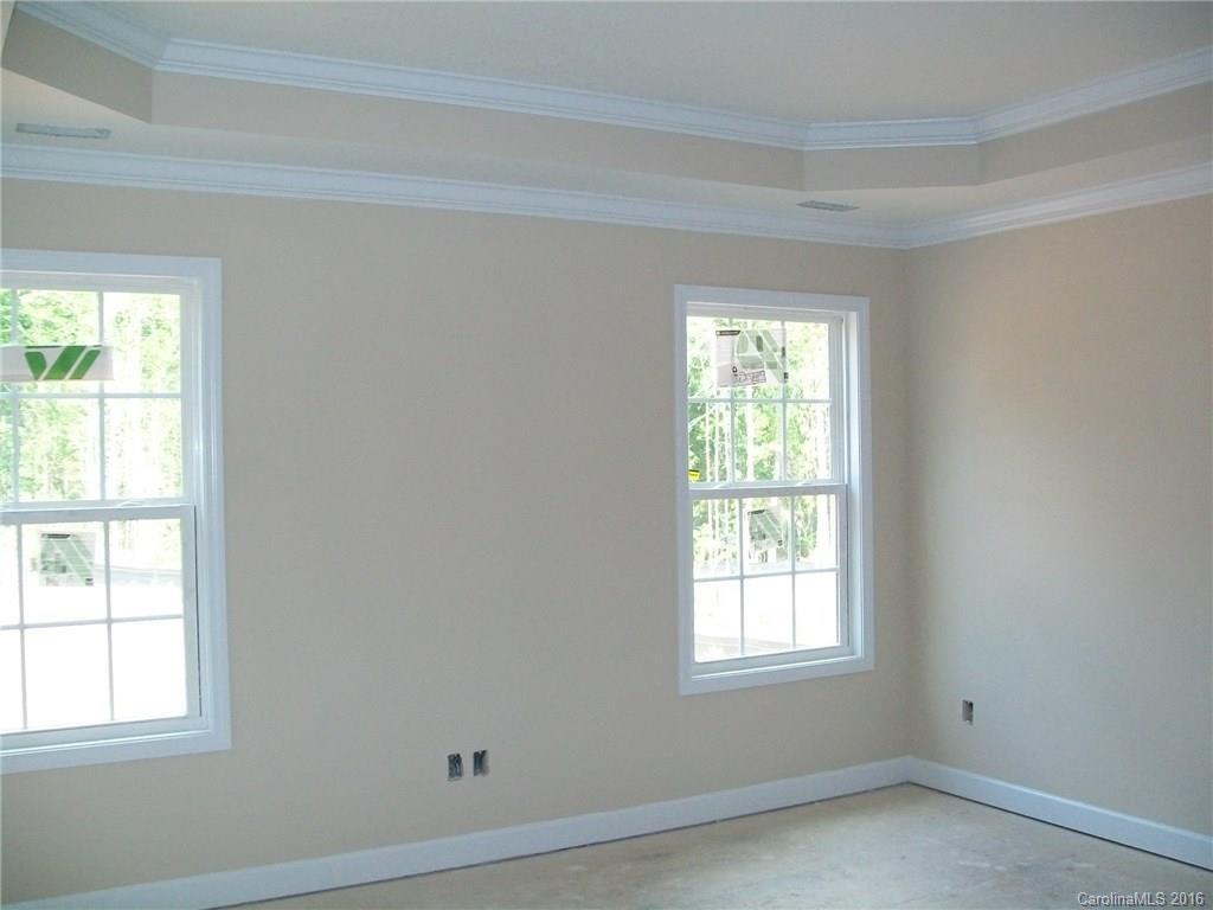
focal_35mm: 36
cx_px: 606
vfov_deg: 39.7
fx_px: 1261
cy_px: 455
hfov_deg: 51.4
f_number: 2.7
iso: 160
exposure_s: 1/125
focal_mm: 6
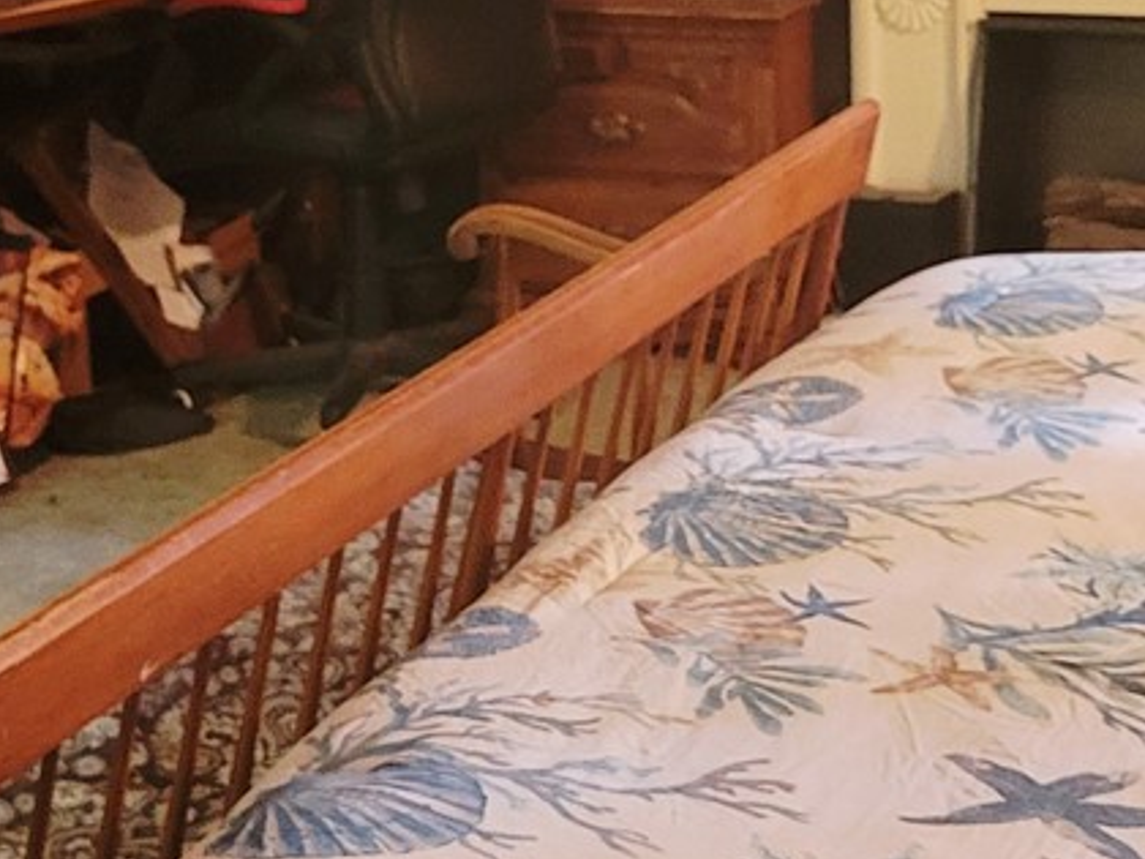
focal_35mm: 99
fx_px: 3275
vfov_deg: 14.9
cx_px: 714
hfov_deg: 19.8
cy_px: 237
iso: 640
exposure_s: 1/24
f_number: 1.8
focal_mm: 5.4
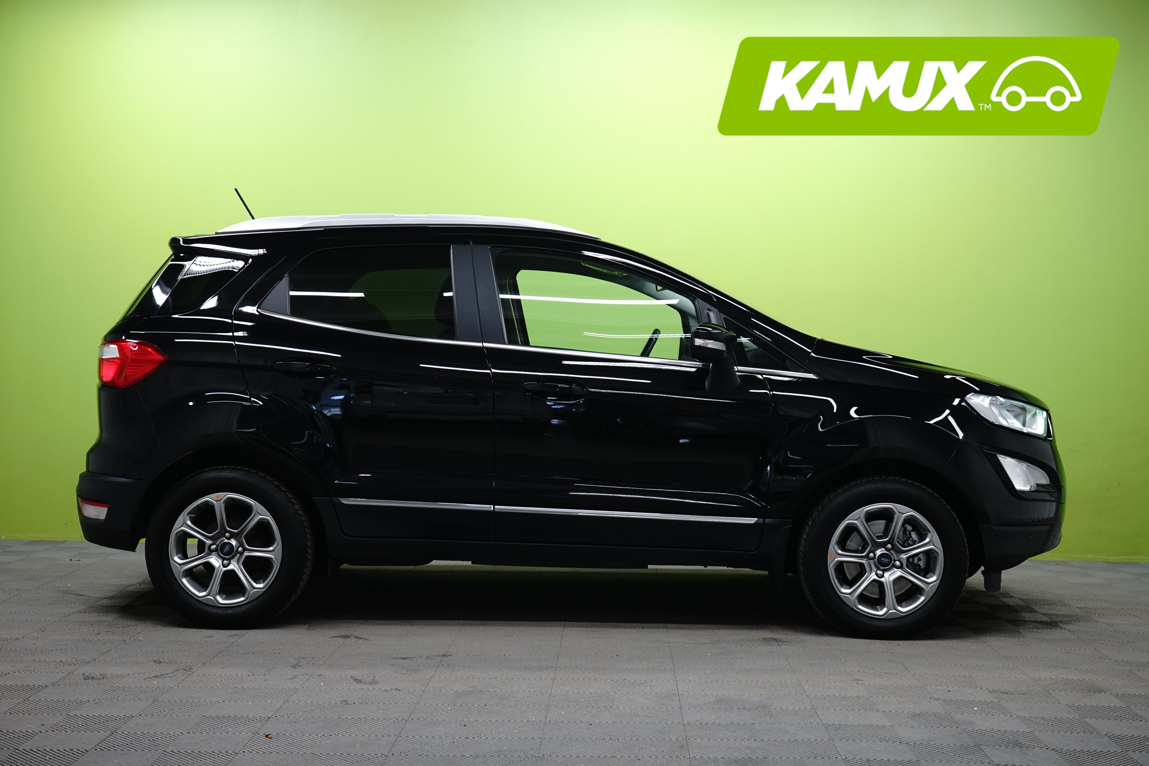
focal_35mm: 47
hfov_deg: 41.9
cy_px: 383
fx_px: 1500
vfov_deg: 28.6
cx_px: 574
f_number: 8
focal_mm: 47
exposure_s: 1/6
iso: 500
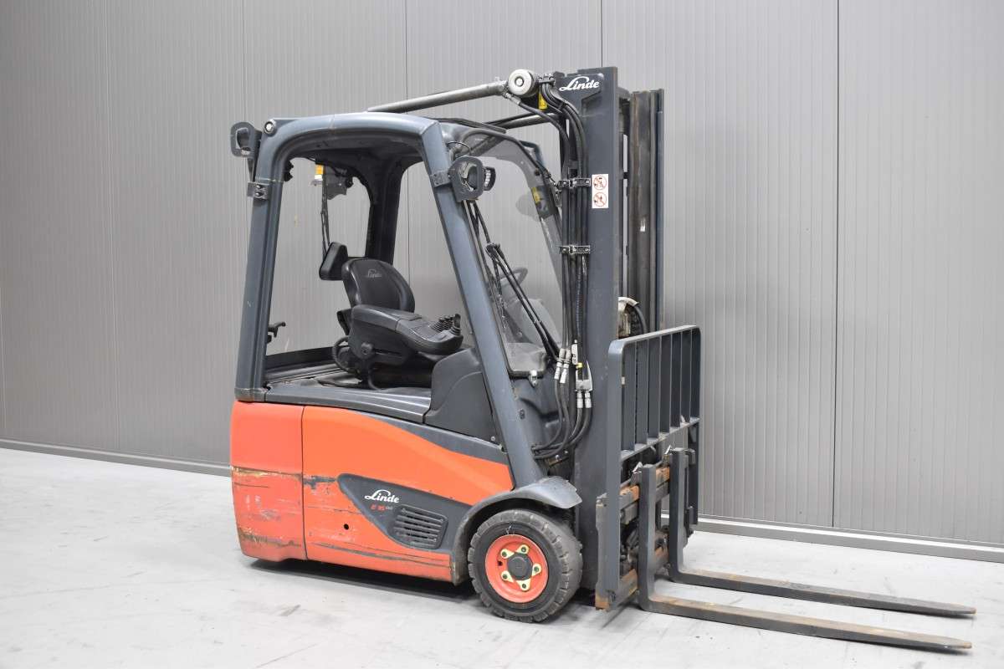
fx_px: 1004
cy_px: 334
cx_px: 502
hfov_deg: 53.1
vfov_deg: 36.9
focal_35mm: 36
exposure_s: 1/25
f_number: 5
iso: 1600
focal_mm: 24
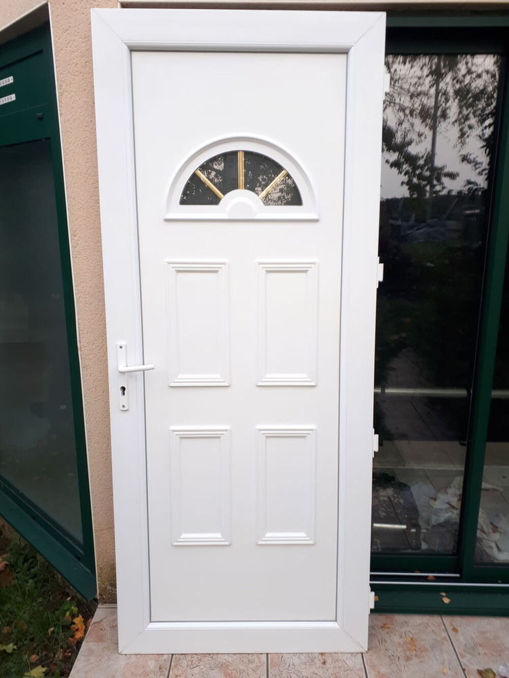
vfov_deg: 65.3
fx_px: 529
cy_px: 339
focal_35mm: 27
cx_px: 254
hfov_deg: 51.4
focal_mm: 3.6
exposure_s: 1/40
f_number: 1.9
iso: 50
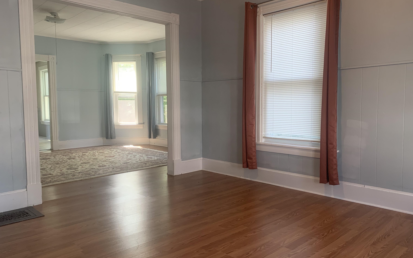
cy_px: 132
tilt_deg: -5.1
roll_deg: +0.9
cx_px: 205
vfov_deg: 44.5
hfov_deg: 66.5
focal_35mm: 28
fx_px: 315
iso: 80
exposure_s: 1/60
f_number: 1.8
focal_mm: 4.25
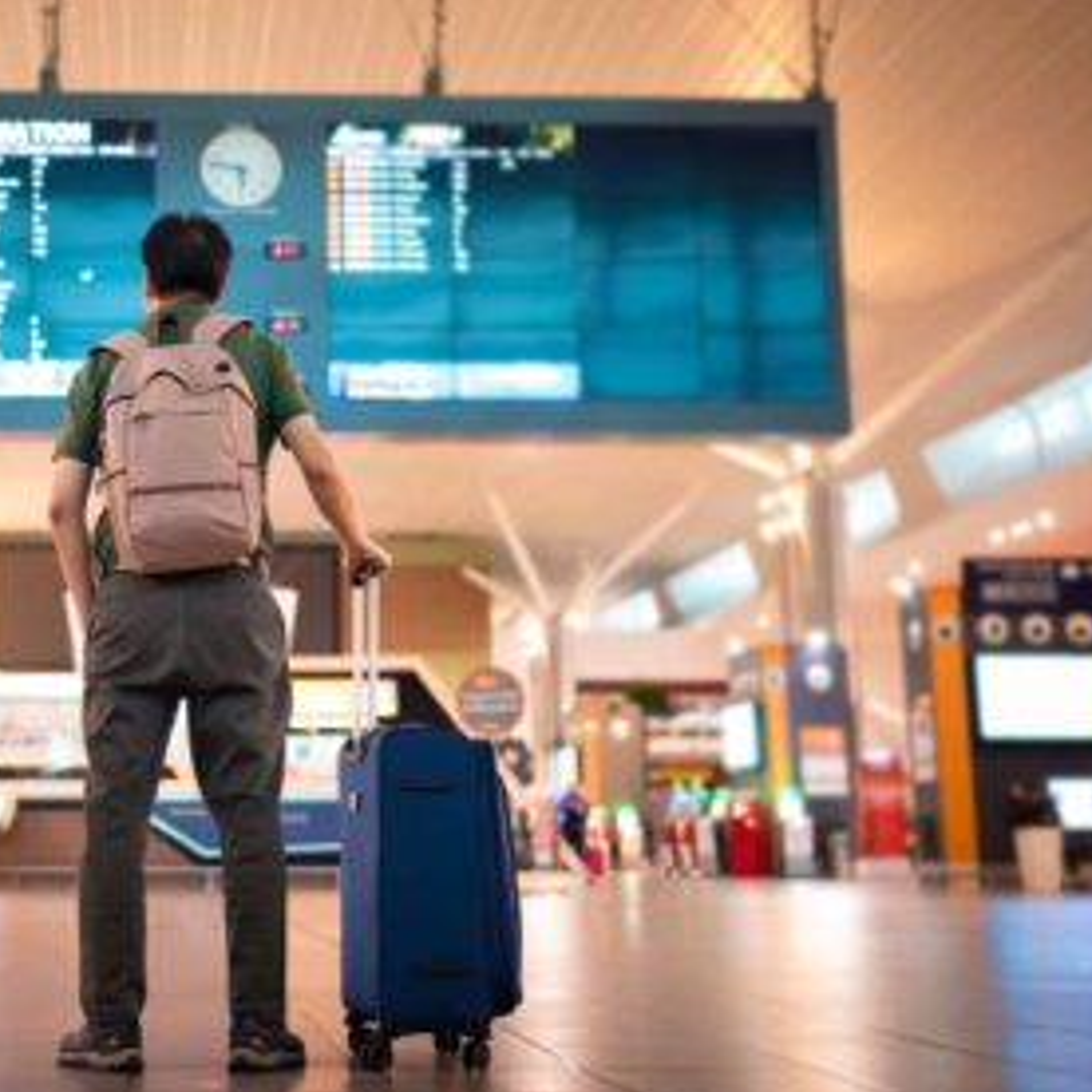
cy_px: 477
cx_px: 194
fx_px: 1999
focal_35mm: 56
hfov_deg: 29.7
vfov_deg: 30.5
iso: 1600
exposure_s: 1/60
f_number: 1.8
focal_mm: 35
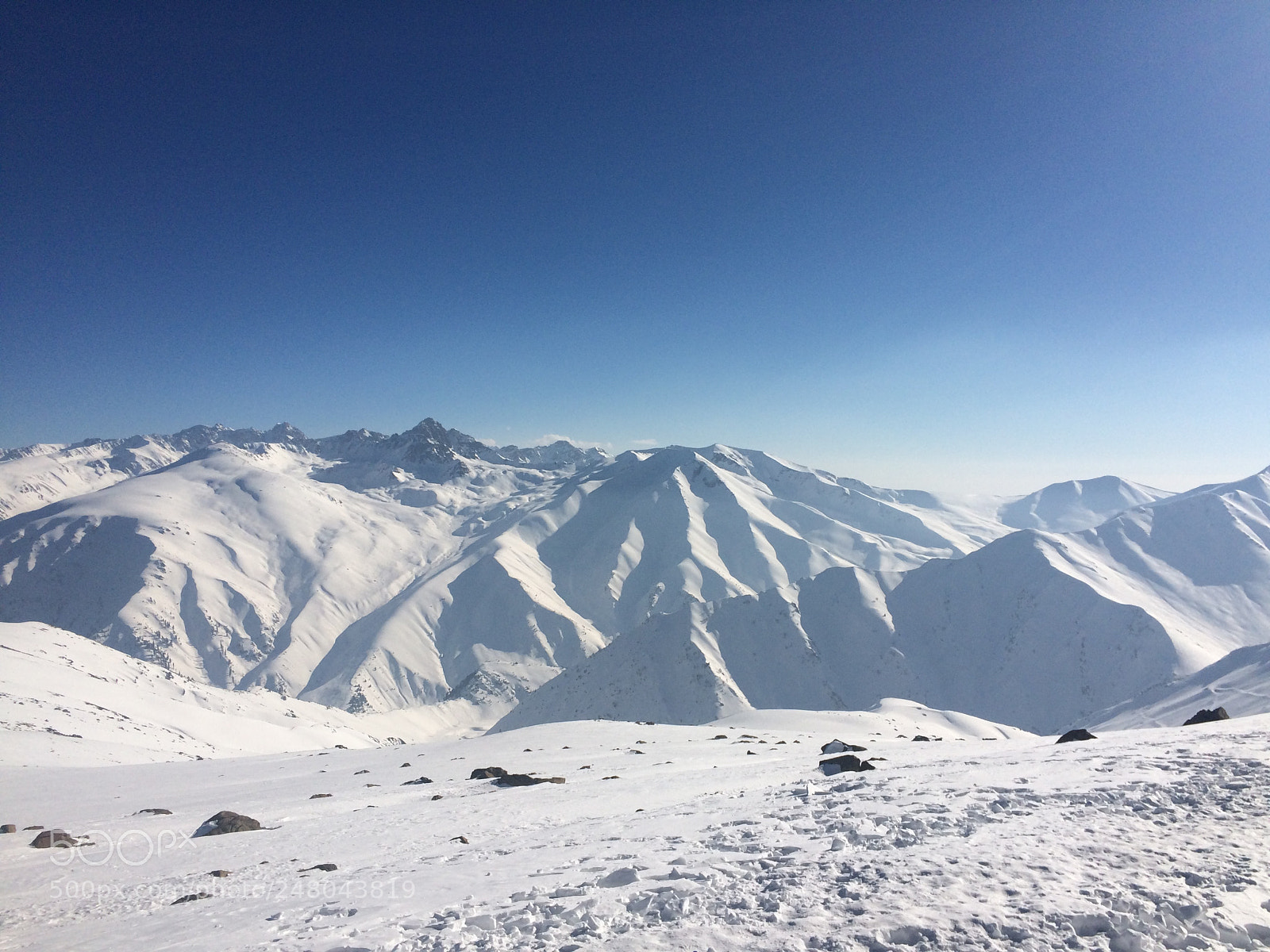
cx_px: 635
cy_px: 476
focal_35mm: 29
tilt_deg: +1.7
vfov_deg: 48.2
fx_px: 1064
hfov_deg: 61.7
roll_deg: +2.3
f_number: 2.2
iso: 32
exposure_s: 1/8264
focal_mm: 4.15
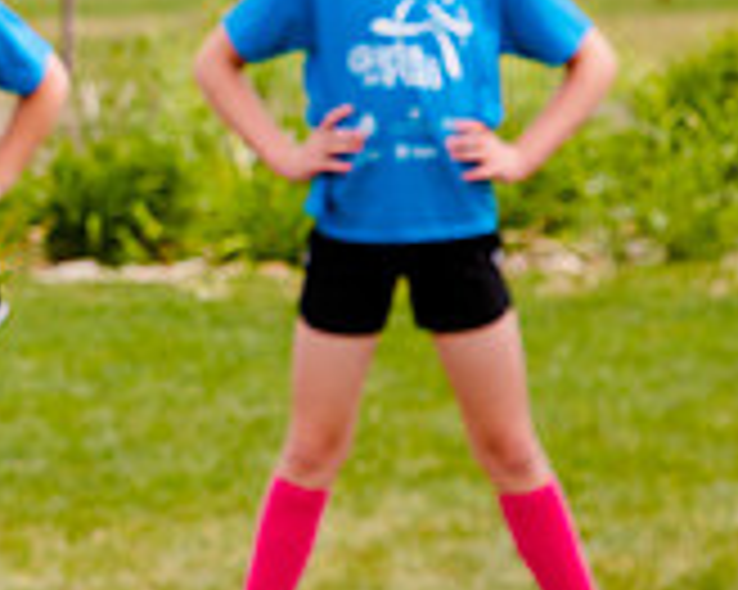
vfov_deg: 5.2
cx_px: -487
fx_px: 6461
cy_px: 144
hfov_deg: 6.4
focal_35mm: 296
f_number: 9
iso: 200
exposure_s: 1/320
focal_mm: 70
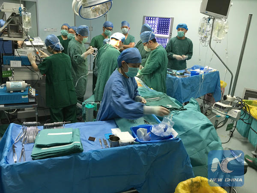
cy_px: 96
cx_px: 128
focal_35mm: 29
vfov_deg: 48.2
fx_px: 215
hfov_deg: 61.7
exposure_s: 1/17
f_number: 2.2
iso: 50
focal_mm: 4.15
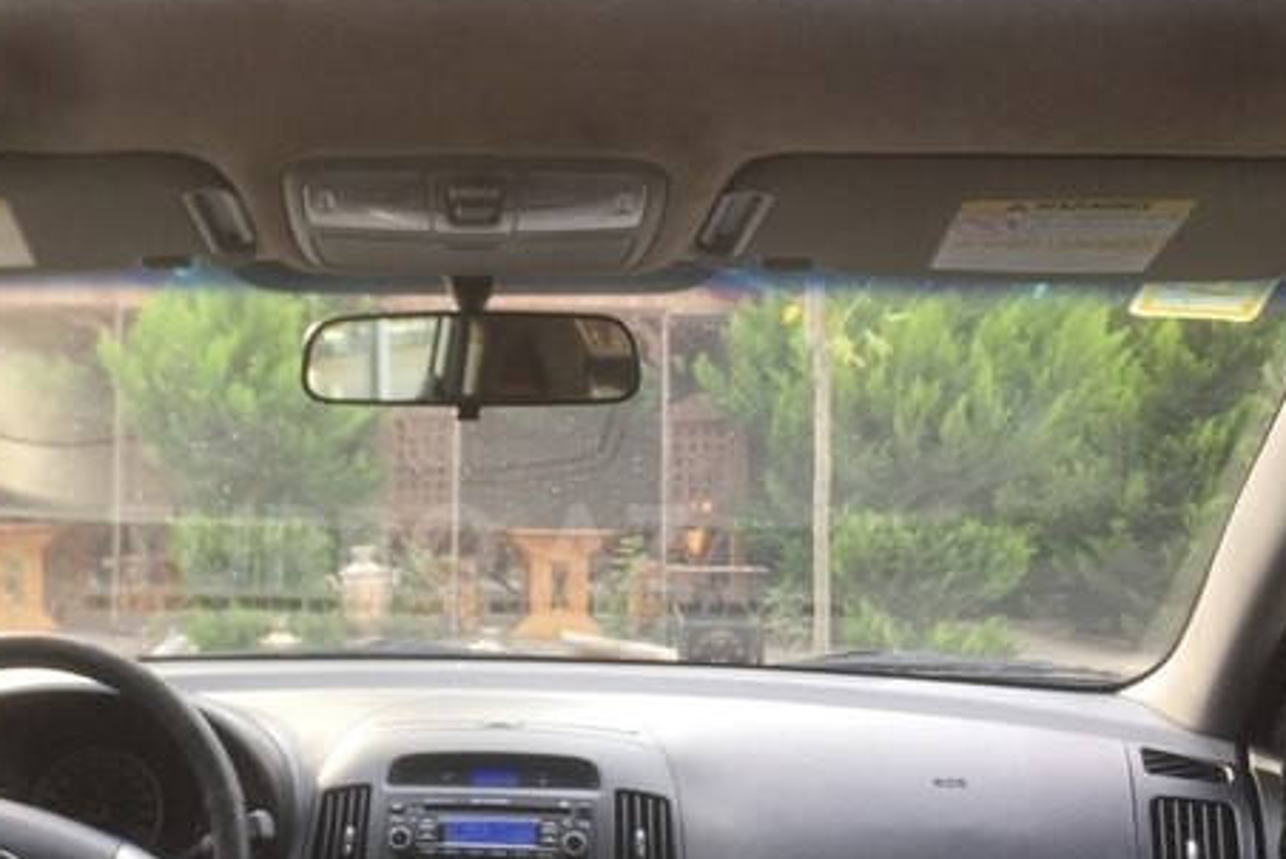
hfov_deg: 43.7
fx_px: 1573
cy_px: 548
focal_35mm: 44
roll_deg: -1.4
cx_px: 398
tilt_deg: +2.3
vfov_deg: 30.4
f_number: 2.2
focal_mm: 4.15
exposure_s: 1/100
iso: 40
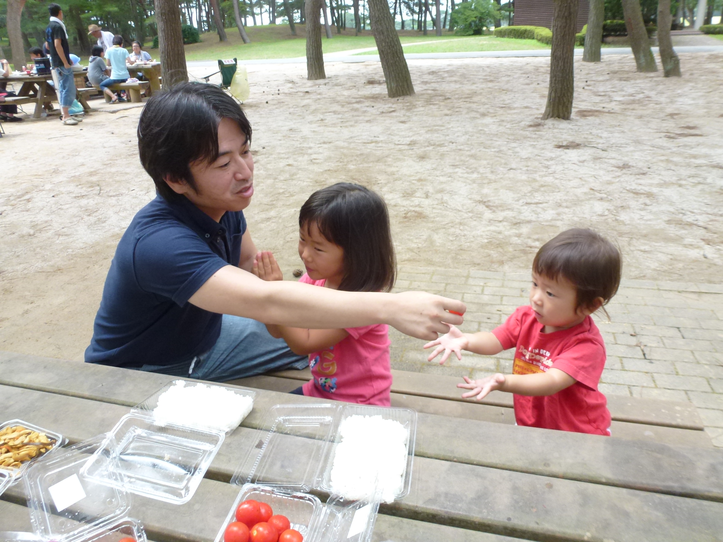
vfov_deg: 56.8
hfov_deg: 71.6
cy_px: 271
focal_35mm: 24
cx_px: 362
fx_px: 501
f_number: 3.3
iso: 200
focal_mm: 4.3
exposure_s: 1/250
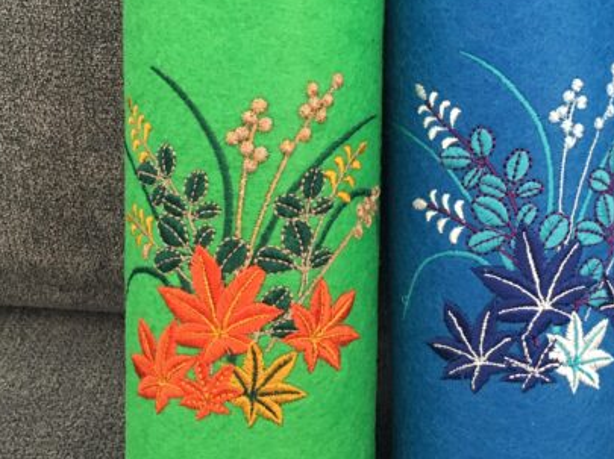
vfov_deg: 33.0
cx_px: 368
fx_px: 762
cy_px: 126
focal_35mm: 43
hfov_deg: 43.7
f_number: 2.2
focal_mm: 4.15
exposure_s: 1/20
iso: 200
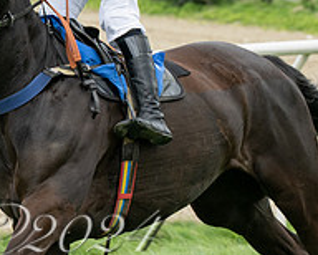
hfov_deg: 3.9
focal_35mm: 495
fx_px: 4663
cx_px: -62
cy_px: 94
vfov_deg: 3.1
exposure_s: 1/800
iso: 400
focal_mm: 115
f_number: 5
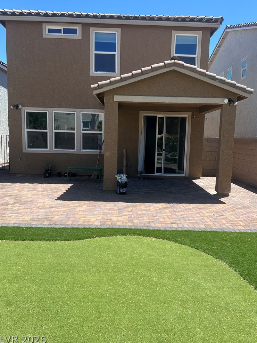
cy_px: 169
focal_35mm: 27
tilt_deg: -6.3
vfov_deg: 65.3
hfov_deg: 51.4
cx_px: 130
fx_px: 267
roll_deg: -1.3
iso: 50
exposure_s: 1/2083
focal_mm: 5.7
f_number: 1.5
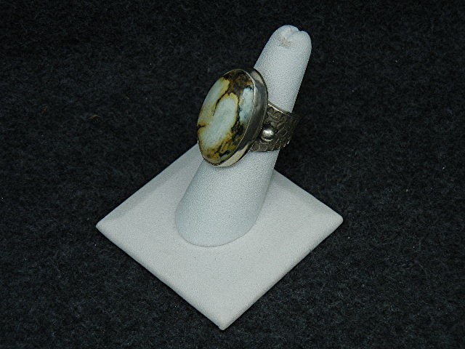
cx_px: 232
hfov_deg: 22.0
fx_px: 1196
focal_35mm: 89
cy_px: 174
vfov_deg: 16.6
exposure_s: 1/30
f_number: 4.4
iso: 260
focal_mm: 16
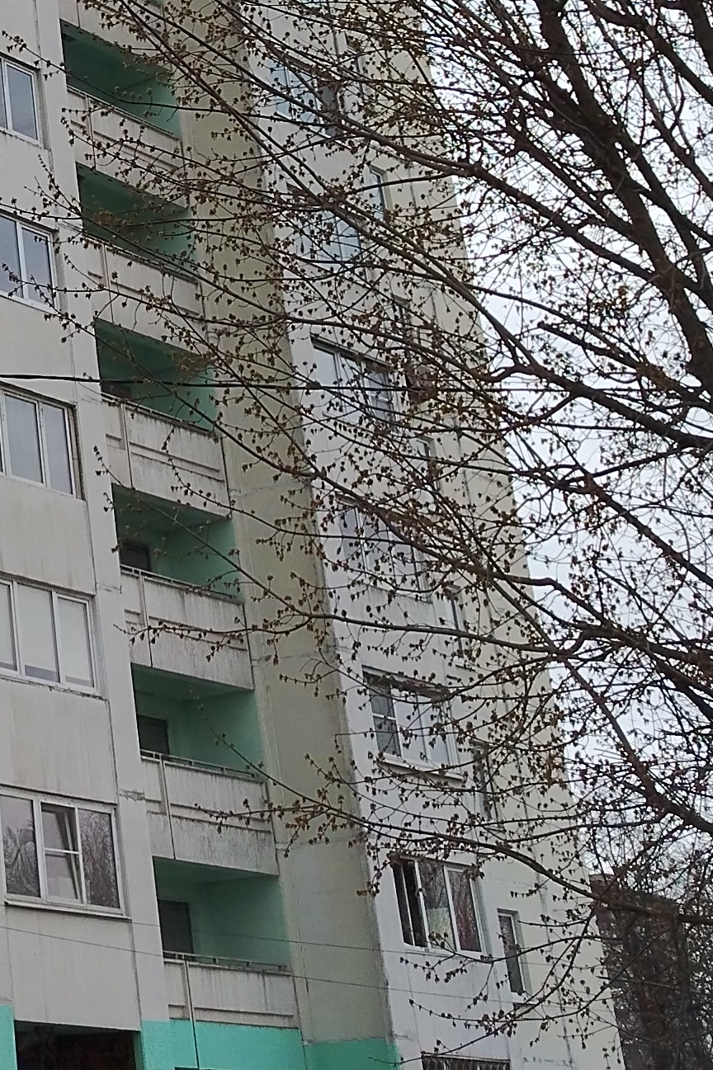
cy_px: -11
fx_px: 2289
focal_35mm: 77
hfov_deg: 16.3
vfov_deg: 25.0
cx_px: -336
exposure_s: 1/689
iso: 100
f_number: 1.75
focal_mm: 5.25
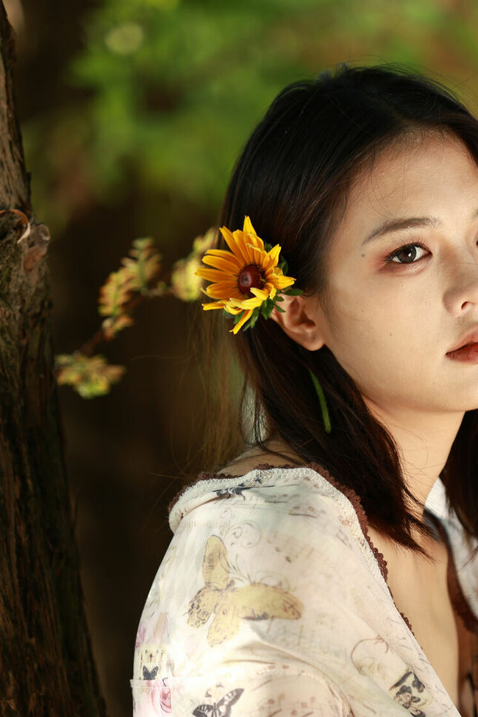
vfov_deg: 8.7
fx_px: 4697
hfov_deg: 5.8
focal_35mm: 236
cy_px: 498
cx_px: 318
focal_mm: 147
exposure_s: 1/125
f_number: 2.8
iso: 200
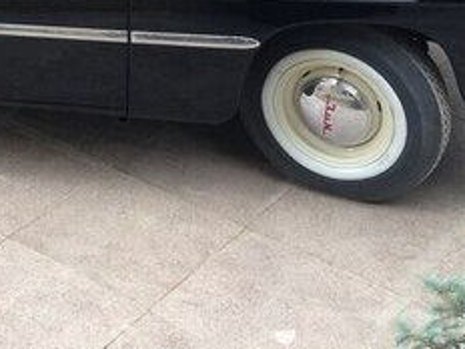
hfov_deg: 19.8
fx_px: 1263
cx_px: -70
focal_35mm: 94
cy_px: -135
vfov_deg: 14.9
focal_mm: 4.13
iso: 50
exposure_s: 1/149
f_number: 2.4
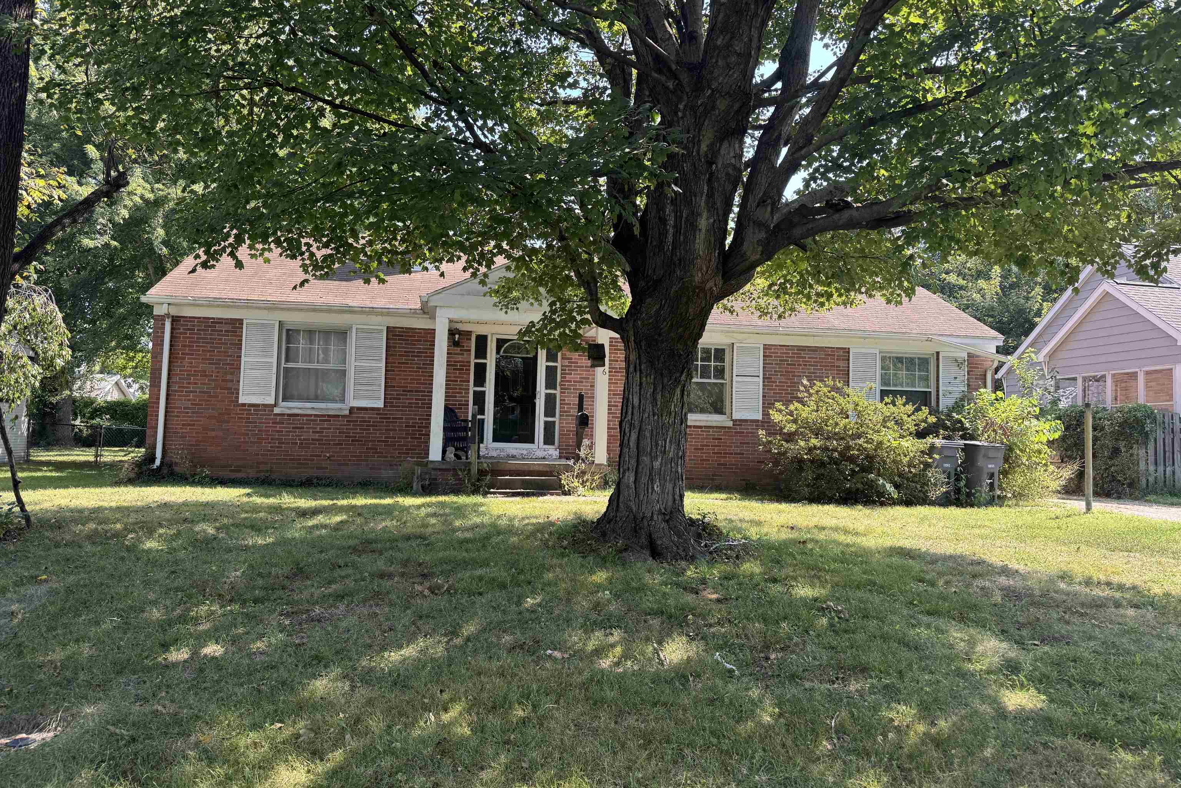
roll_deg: -0.6
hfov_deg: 71.5
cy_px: 382
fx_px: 820
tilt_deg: +3.5
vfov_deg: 51.3
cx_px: 591
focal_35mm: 25
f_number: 1.78
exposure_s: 1/412
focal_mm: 6.76
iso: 80
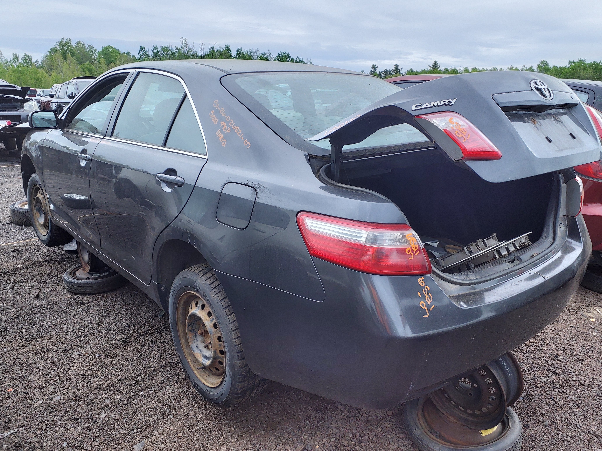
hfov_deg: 67.3
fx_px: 452
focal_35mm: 26
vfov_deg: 53.1
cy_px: 226
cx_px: 301
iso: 40
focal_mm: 3.58
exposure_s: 1/152
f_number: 1.9
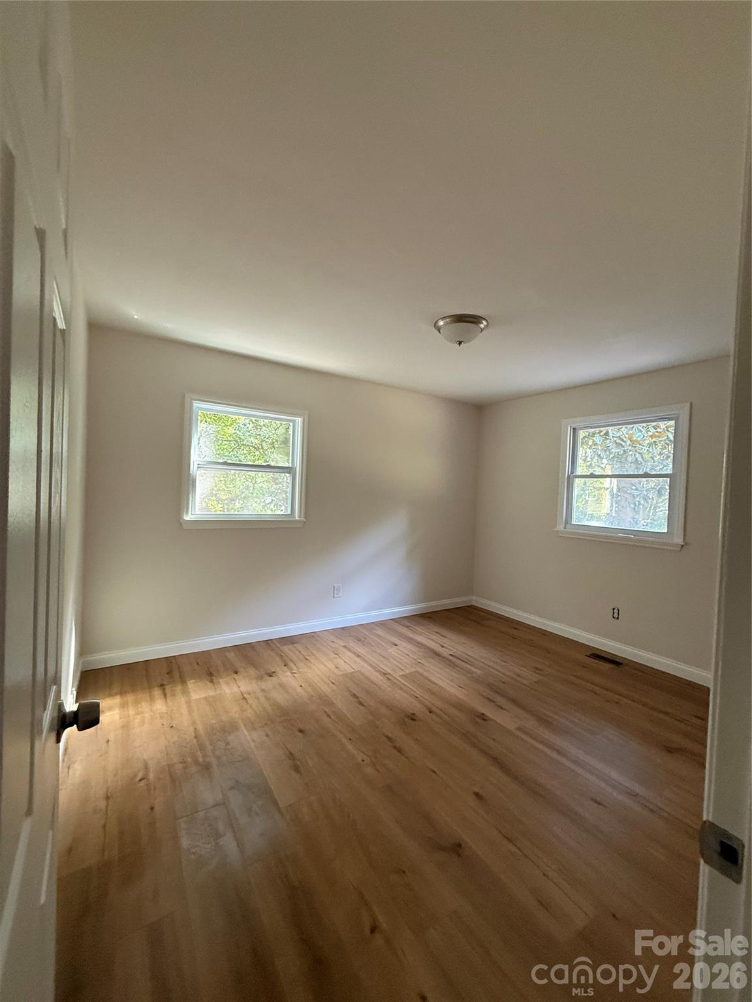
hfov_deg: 85.7
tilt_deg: -1.6
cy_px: 501
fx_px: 406
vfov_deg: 102.1
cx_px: 376
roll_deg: -2.9
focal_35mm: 14
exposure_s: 1/60
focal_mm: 2.22
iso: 400
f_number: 2.2
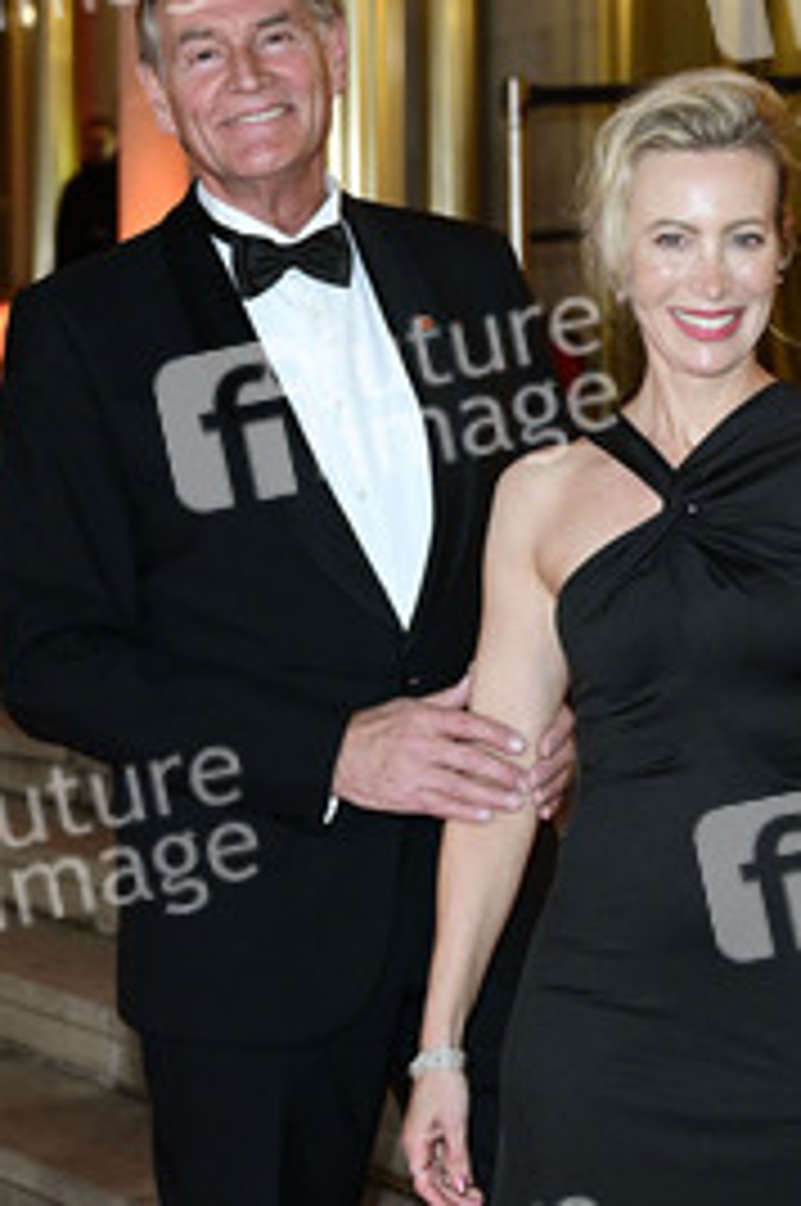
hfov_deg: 14.5
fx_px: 3145
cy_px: 630
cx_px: 518
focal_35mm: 94
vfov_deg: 21.7
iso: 5000
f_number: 4.5
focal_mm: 63
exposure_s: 1/160
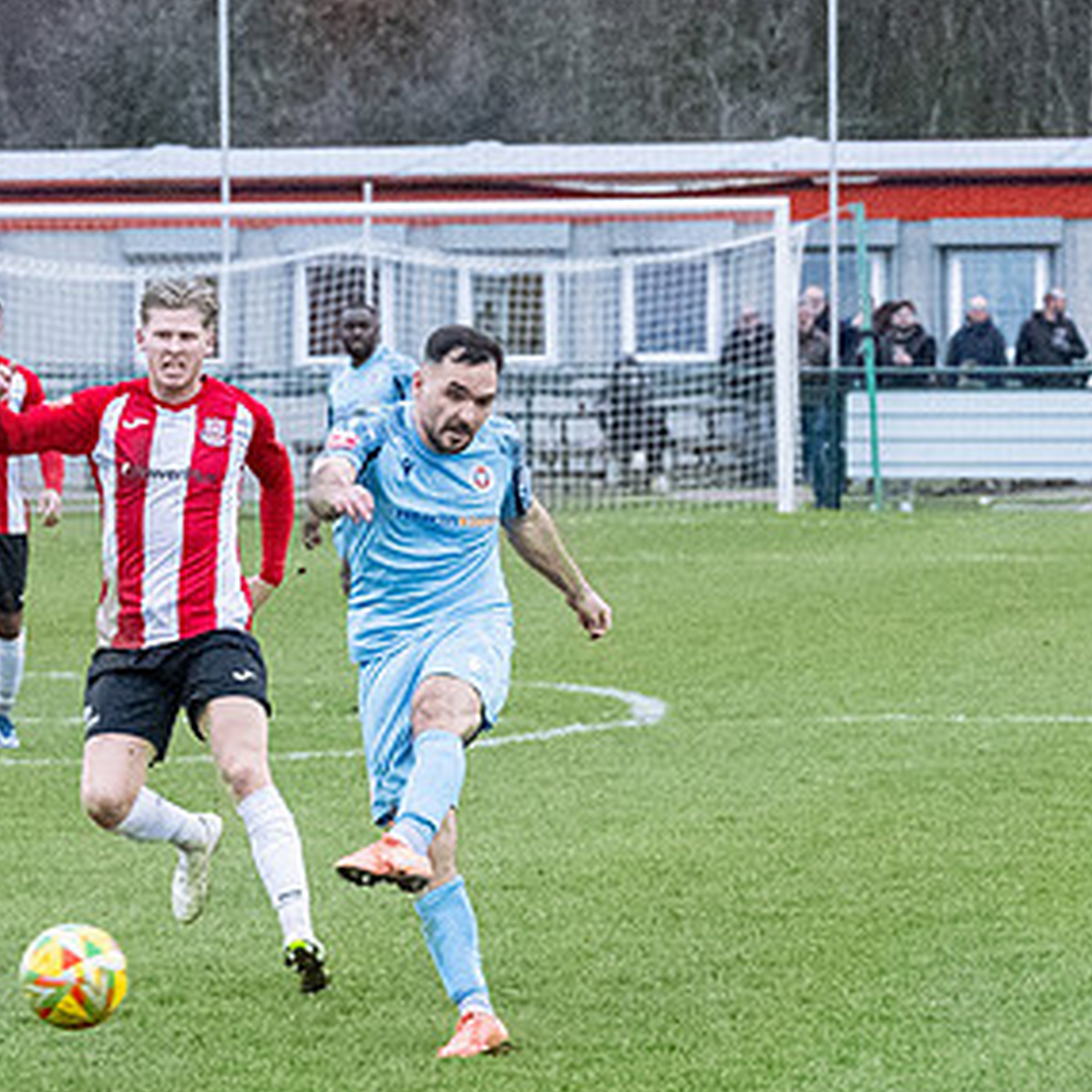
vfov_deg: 5.0
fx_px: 12599
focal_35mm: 353
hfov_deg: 5.0
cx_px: 511
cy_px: 603
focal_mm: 86
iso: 5000
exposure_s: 1/1250
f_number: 4
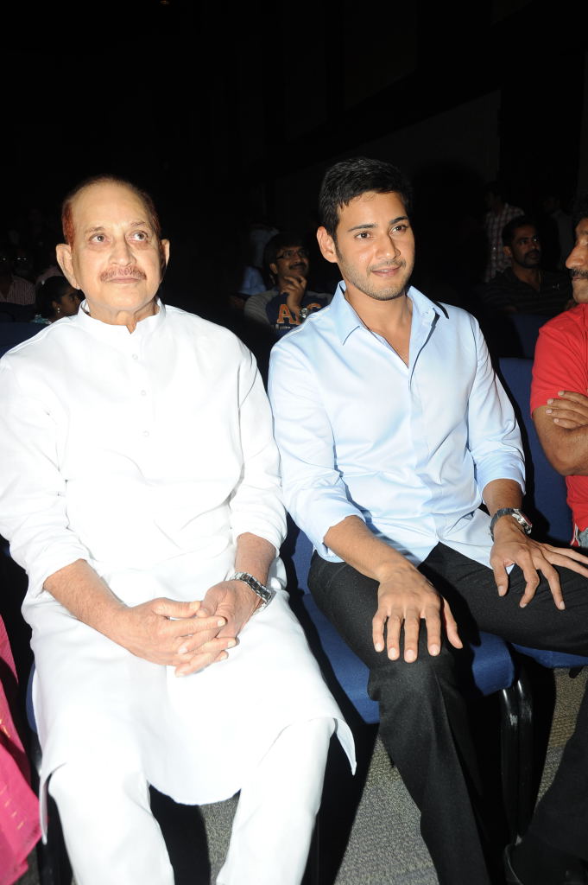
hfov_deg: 38.8
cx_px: 294
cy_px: 442
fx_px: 834
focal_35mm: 34
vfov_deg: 55.8
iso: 200
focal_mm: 34
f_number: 8
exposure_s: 1/125
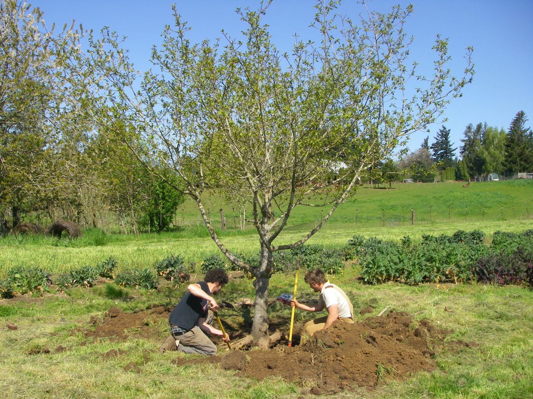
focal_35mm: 38
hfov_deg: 49.0
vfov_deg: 37.7
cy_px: 200
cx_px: 266
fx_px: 585
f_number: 6.6
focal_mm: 6.3
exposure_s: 1/160
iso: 64
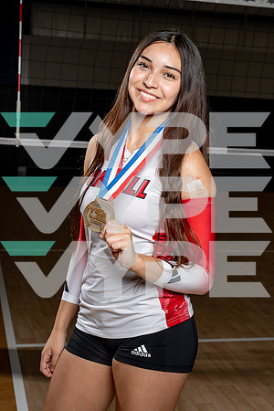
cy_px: 206
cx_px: 137
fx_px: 696
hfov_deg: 22.3
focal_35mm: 61
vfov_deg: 32.9
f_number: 8
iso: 100
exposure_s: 1/250
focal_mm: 61
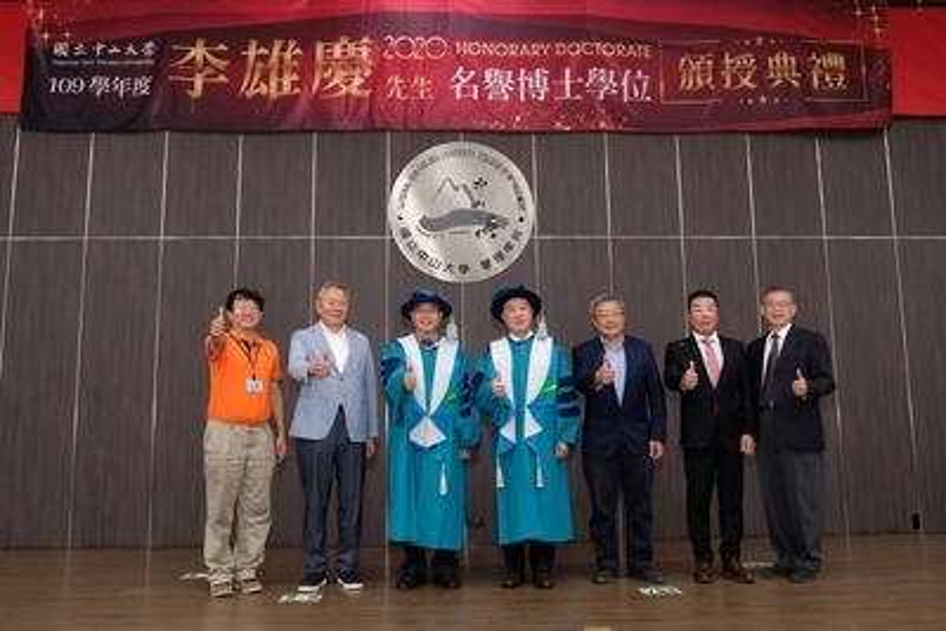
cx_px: 473
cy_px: 316
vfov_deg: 42.4
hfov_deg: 60.3
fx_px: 815
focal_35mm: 31
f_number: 3.2
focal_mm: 20.6
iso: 1600
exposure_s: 1/125
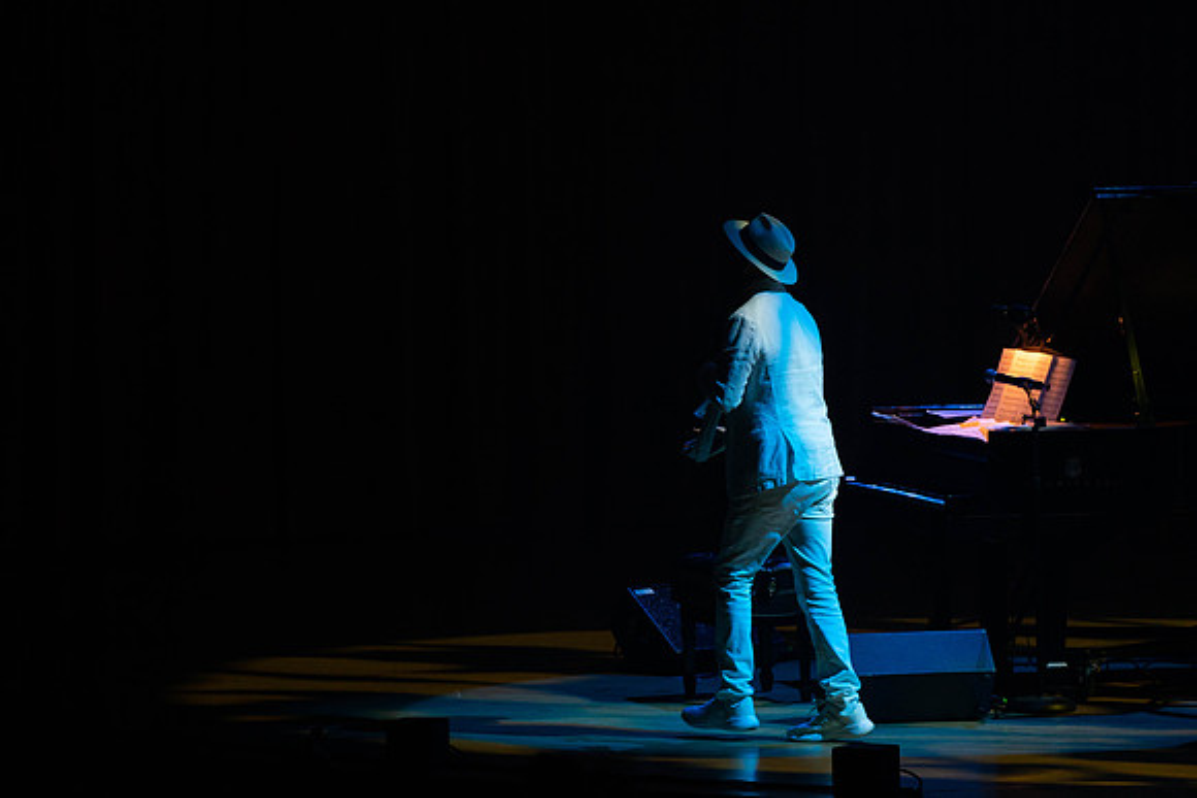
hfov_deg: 7.5
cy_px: 399
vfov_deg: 5.0
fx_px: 9112
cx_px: 598
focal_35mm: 274
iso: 2500
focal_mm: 274
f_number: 5.6
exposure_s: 1/250
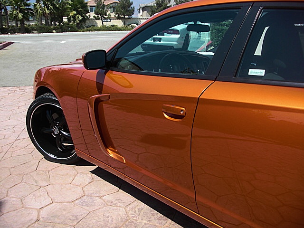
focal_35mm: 36
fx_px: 316
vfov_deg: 39.7
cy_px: 114
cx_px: 152
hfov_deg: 51.4
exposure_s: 1/800
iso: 50
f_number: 2.8
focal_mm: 6.3
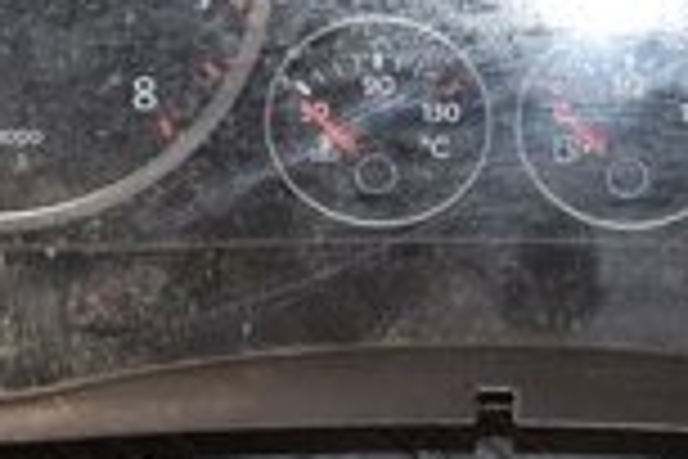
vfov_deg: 5.2
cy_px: 40
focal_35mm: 263
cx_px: 481
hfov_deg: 7.8
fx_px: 5026
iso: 800
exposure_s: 1/200
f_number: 5
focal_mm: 42
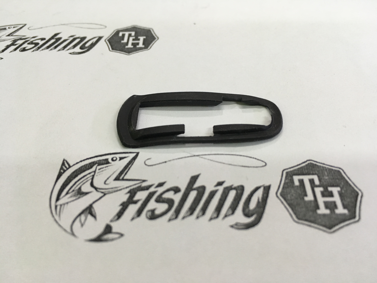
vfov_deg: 48.2
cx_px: 188
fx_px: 316
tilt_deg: -49.0
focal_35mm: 29
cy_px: 142
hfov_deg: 61.7
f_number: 2.2
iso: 160
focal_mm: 4.15
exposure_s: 1/33
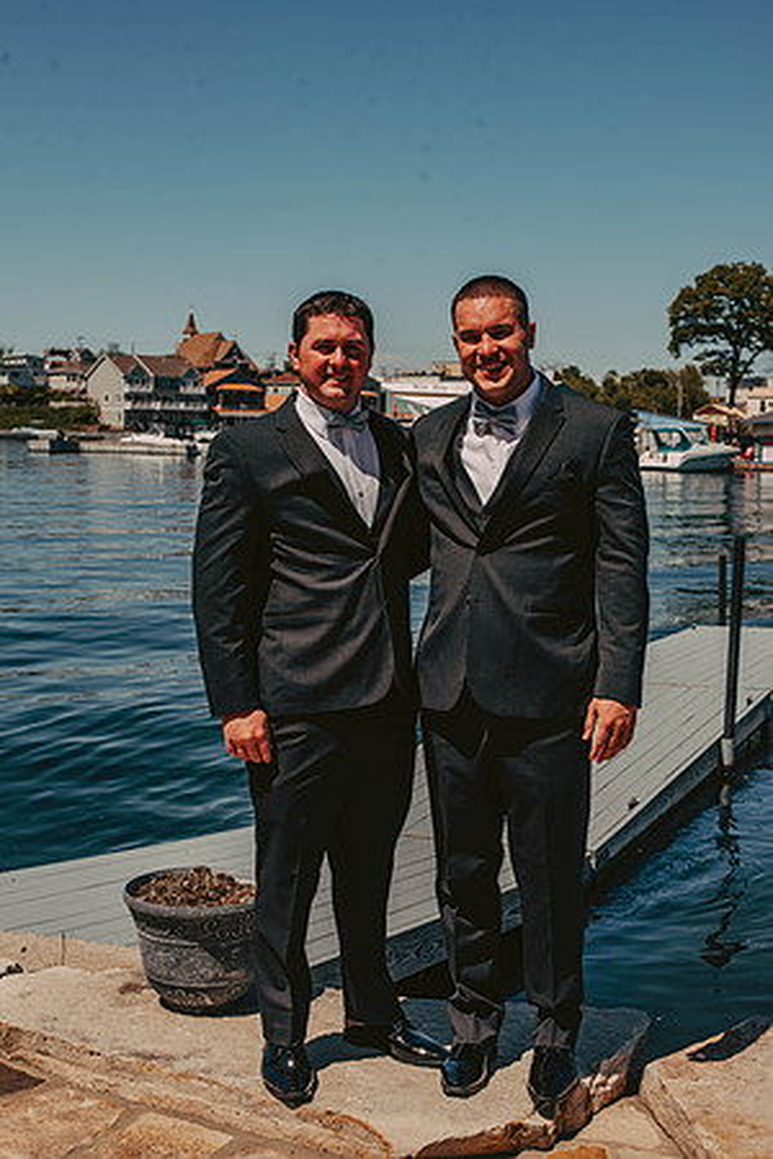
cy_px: 580
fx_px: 1610
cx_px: 386
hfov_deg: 27.0
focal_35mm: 50
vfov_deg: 39.6
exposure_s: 1/500
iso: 125
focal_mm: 50
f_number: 7.1
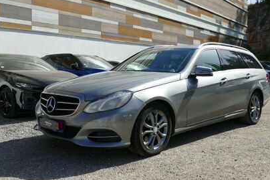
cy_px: 78
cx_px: 148
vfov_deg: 35.0
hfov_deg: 50.6
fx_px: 285
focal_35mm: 38
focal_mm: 11.6
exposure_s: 1/1600
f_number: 3
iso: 125
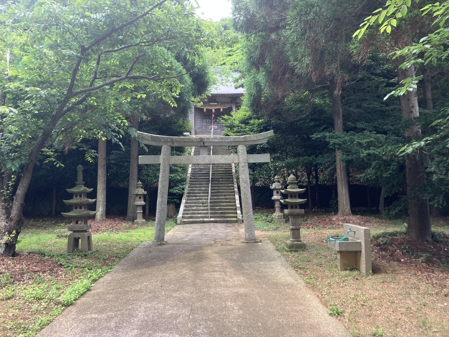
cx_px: 224
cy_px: 168
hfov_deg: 63.4
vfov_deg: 49.7
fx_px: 363
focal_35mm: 28
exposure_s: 1/121
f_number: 1.8
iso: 40
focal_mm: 3.99
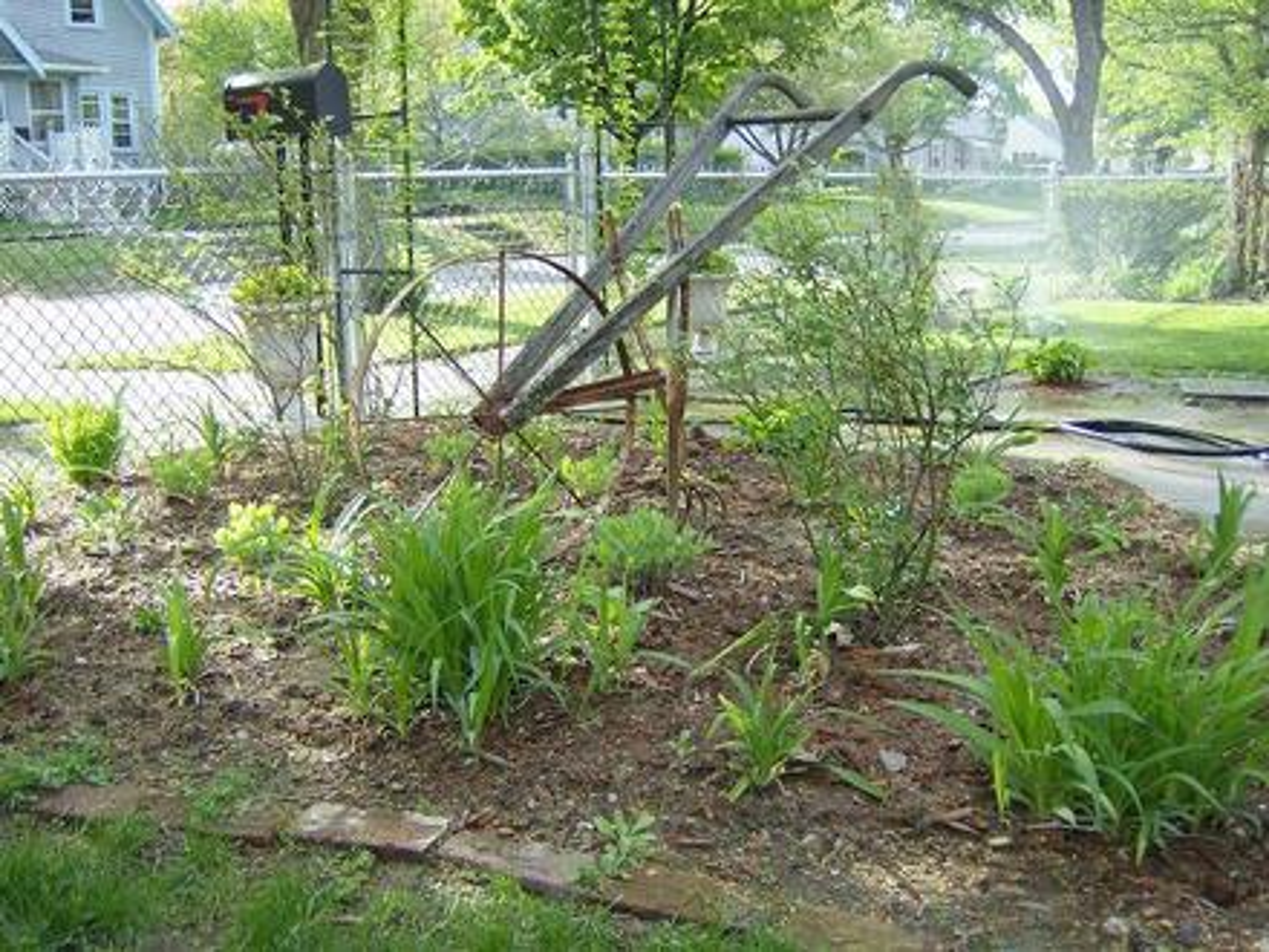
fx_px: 1320
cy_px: 476
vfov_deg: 39.7
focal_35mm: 36
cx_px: 634
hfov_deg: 51.4
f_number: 2.8
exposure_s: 1/152
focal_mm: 6
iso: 100
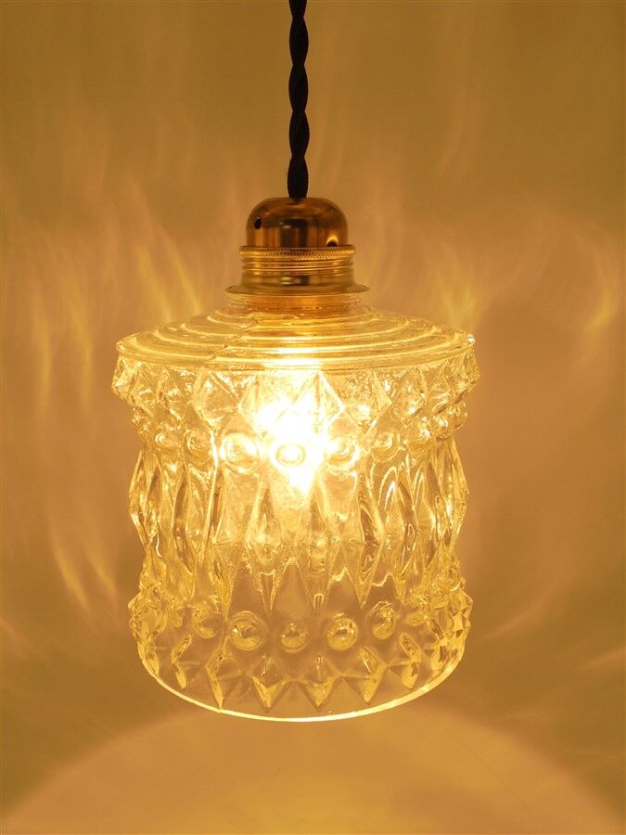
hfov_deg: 41.8
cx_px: 313
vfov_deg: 54.0
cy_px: 418
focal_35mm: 34
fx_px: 820
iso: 100
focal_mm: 6.1
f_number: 4
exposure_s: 1/100
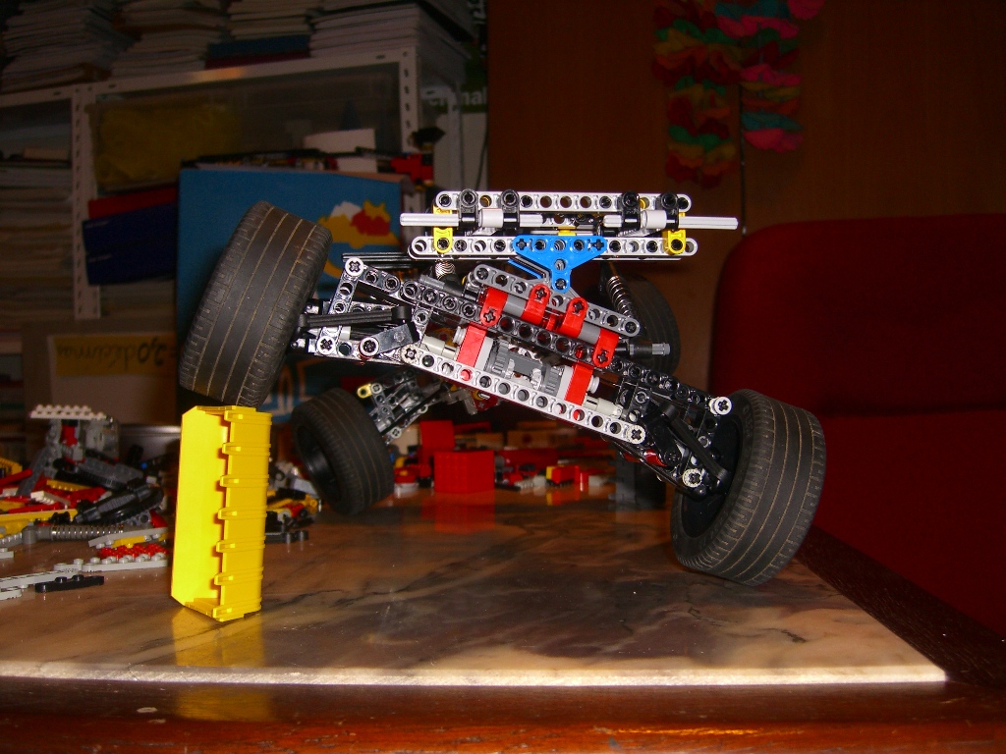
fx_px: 1104
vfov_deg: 37.7
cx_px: 503
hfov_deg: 49.0
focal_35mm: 38
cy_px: 377
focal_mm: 7.9
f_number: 2.8
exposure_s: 1/60
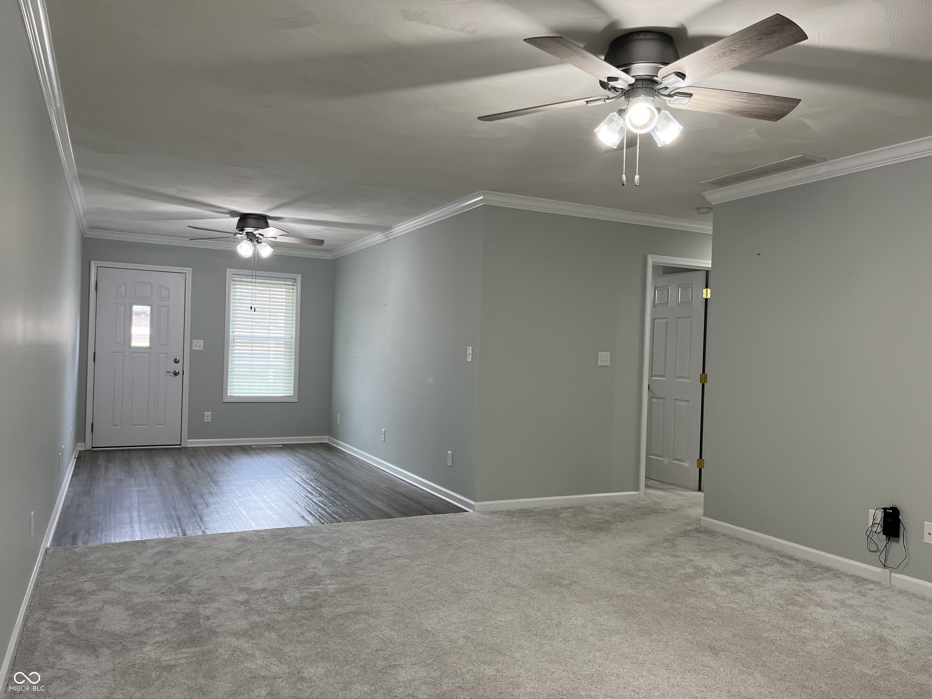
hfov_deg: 67.3
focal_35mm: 26
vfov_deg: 53.1
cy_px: 350
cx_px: 466
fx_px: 700
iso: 100
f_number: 1.6
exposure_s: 1/120
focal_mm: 5.1
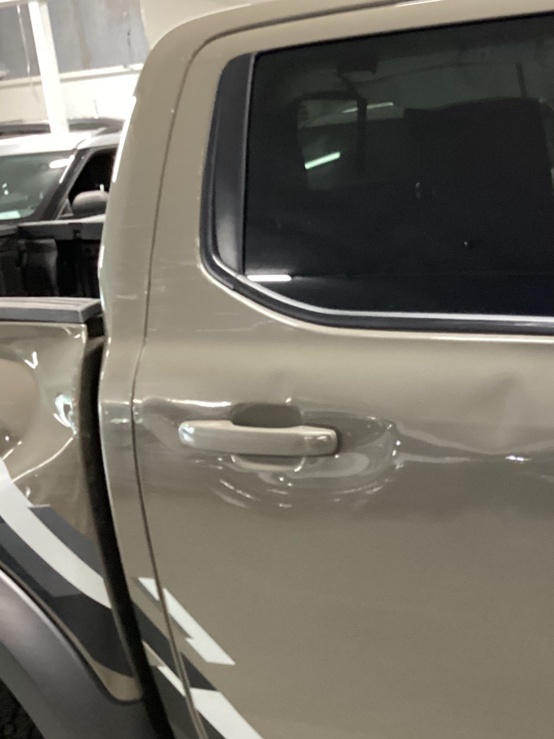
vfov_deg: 38.2
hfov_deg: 28.1
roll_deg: +3.8
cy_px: 398
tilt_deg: -15.9
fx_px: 1067
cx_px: 490
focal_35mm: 50
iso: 320
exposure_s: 1/30
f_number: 2.4
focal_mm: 3.3
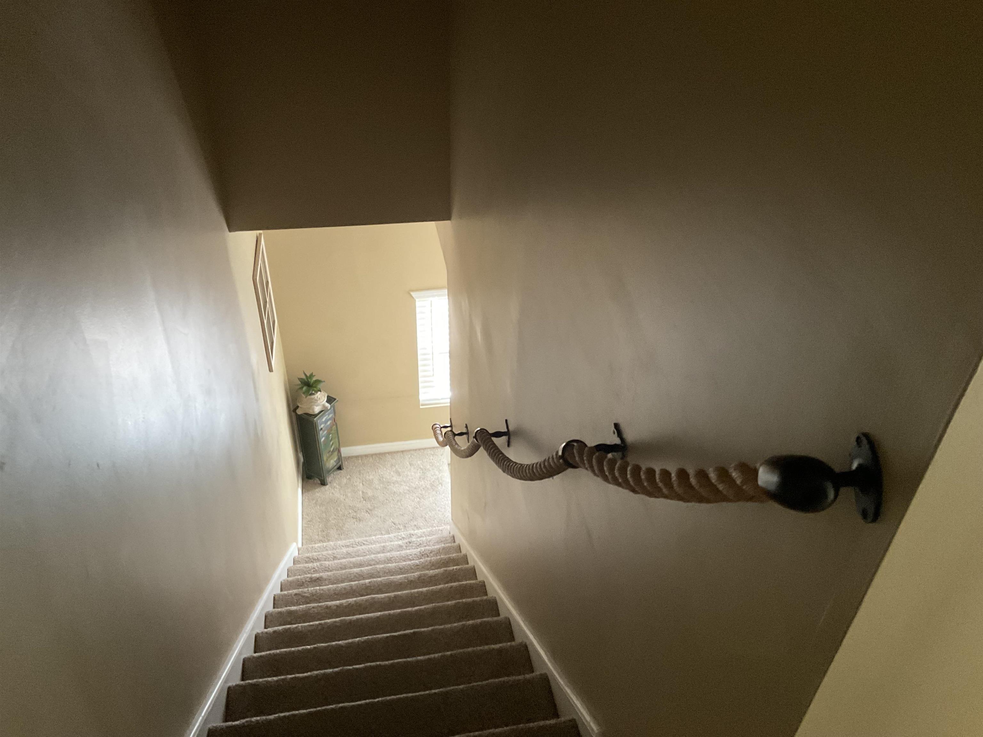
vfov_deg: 48.2
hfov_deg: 61.7
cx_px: 492
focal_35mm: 29
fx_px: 824
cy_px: 368
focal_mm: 3
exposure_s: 1/39
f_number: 1.8
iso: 320
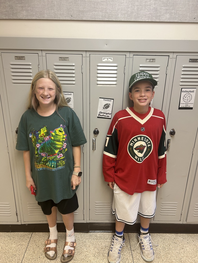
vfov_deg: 67.3
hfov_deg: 53.1
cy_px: 132
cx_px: 99
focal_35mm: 26
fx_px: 198
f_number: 1.5
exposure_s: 1/60
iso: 80
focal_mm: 5.7
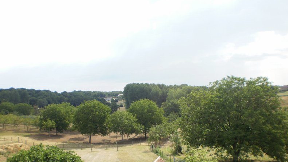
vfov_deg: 28.2
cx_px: 146
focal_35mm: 42
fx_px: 321
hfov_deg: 48.4
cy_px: 107
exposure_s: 1/320
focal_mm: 6.3
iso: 100
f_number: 4.6
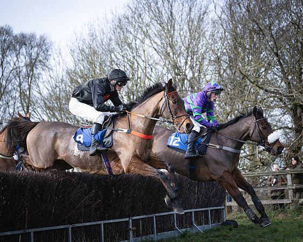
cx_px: 159
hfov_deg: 24.2
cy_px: 121
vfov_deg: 19.4
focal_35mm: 79
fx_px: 707
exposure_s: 1/2000
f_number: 2.8
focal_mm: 70
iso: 400
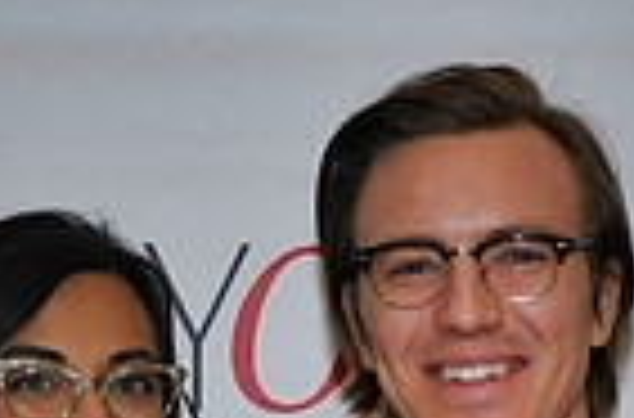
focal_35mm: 198
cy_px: 816
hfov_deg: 10.4
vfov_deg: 6.7
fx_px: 3475
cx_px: 315
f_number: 4
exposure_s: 1/60
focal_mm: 32
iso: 200
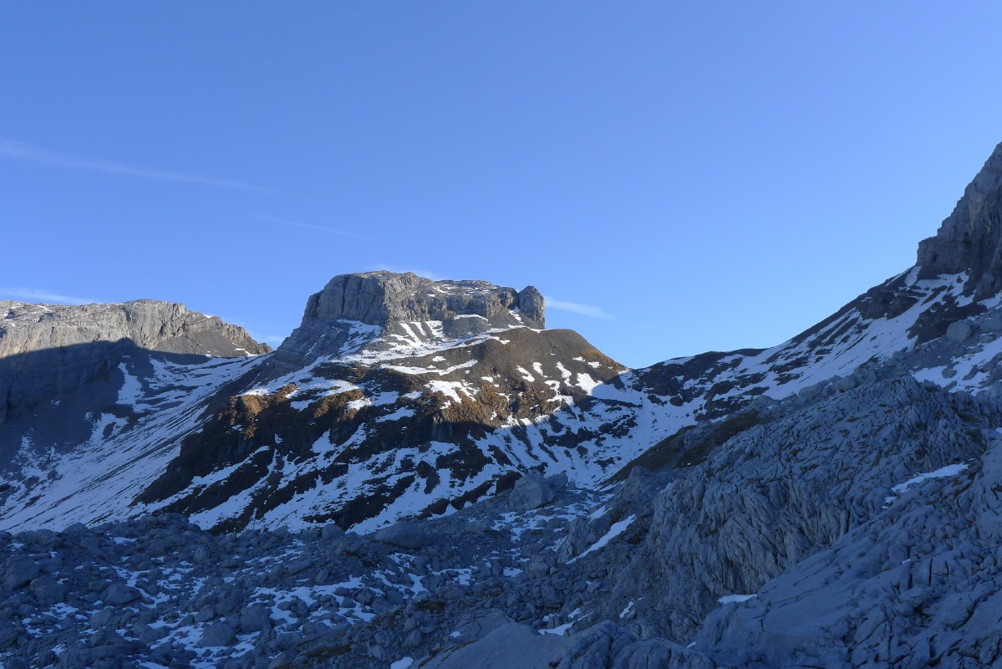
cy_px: 334
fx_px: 1030
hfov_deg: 51.9
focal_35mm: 37
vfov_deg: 36.0
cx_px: 501
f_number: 4
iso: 80
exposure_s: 1/400
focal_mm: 7.9
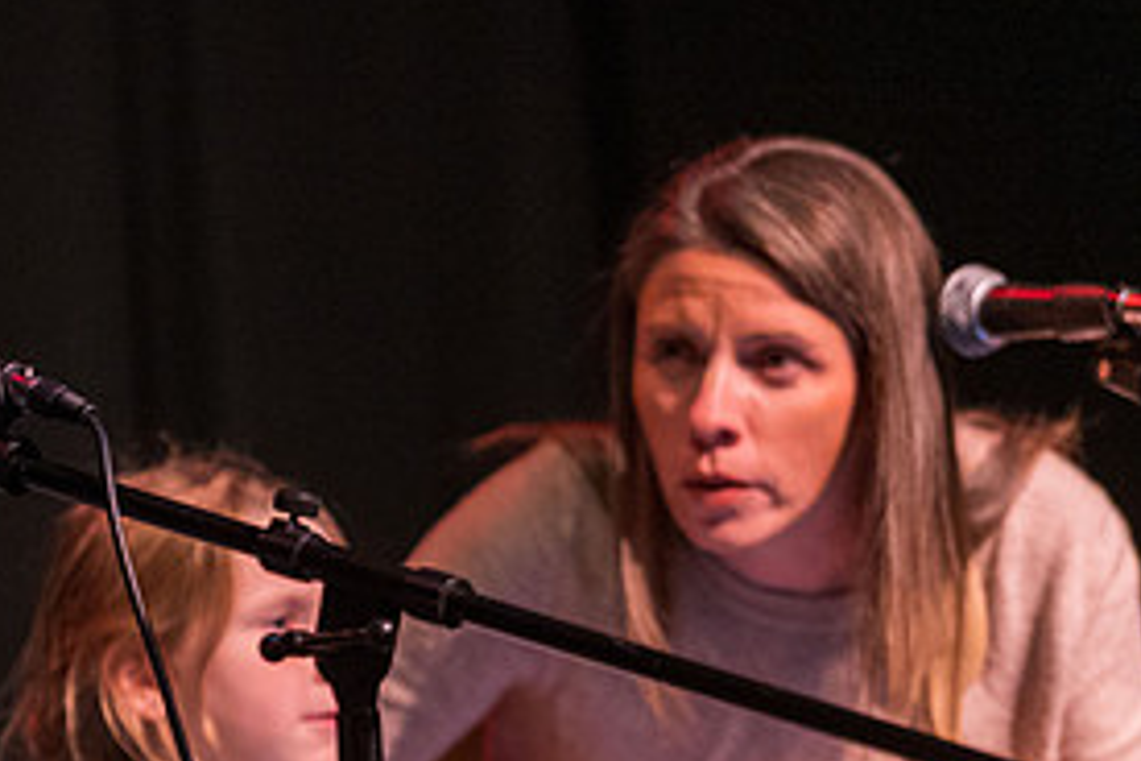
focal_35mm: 366
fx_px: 11599
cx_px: -50
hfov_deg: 5.6
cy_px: 709
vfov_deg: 3.8
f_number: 4
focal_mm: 174
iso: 4000
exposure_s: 1/125
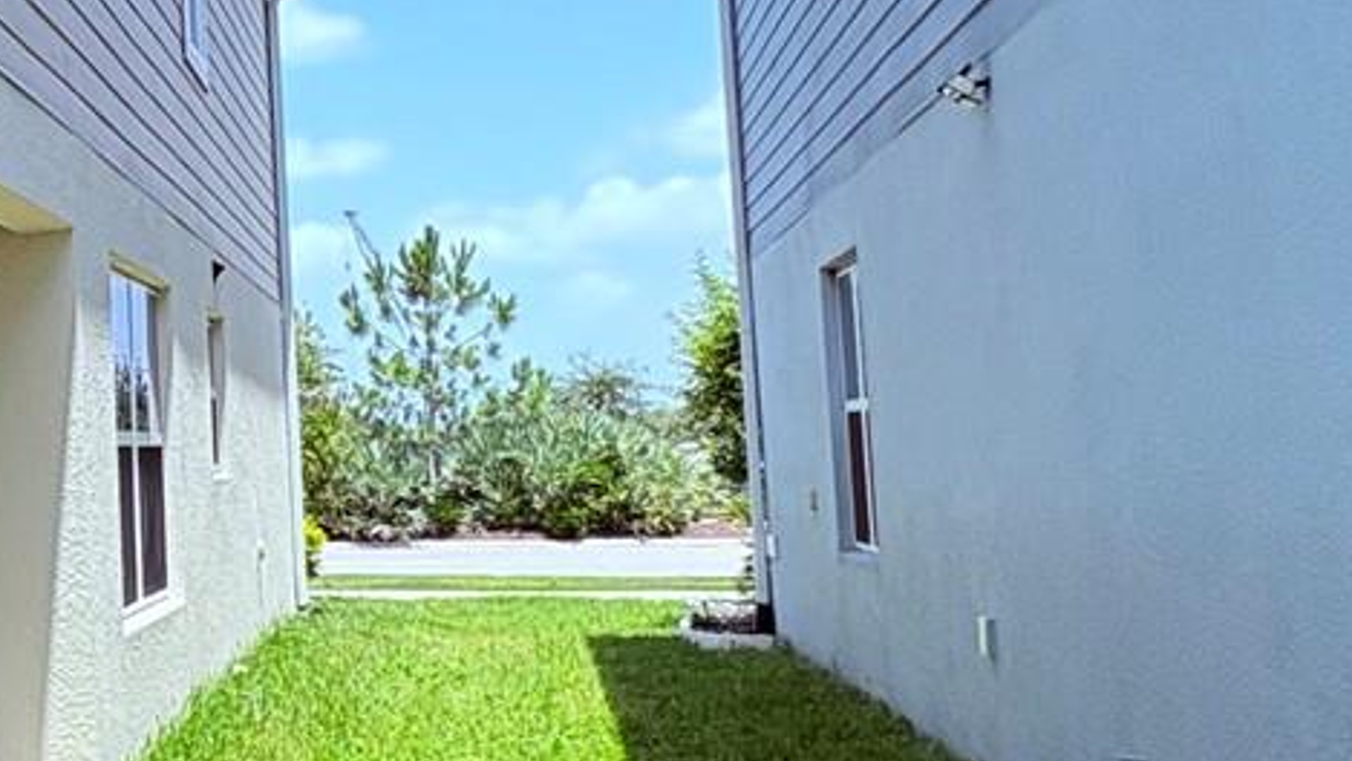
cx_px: -528
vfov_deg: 23.1
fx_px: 1864
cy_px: 392
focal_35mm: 52
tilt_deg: +3.2
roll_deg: +2.6
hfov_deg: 29.4
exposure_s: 1/578
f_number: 2.2
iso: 64
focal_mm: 2.22
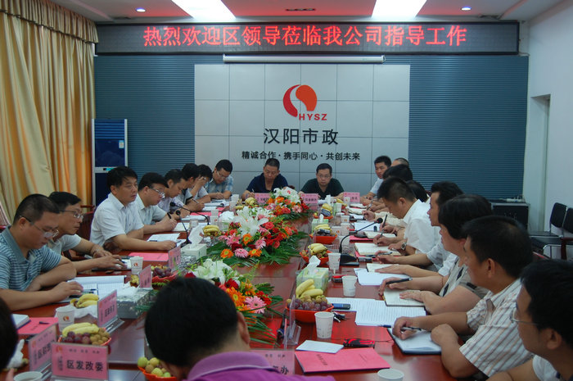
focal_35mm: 39
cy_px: 190
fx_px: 620
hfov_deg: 49.6
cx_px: 286
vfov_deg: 34.1
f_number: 4
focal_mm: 26
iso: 400
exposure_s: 1/40
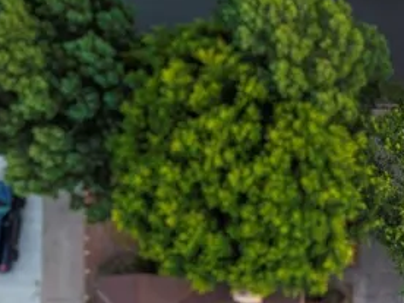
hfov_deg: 19.8
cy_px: 444
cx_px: 562
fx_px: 1039
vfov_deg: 15.4
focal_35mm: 89
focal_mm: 8.67
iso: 230
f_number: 1.8
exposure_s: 1/15
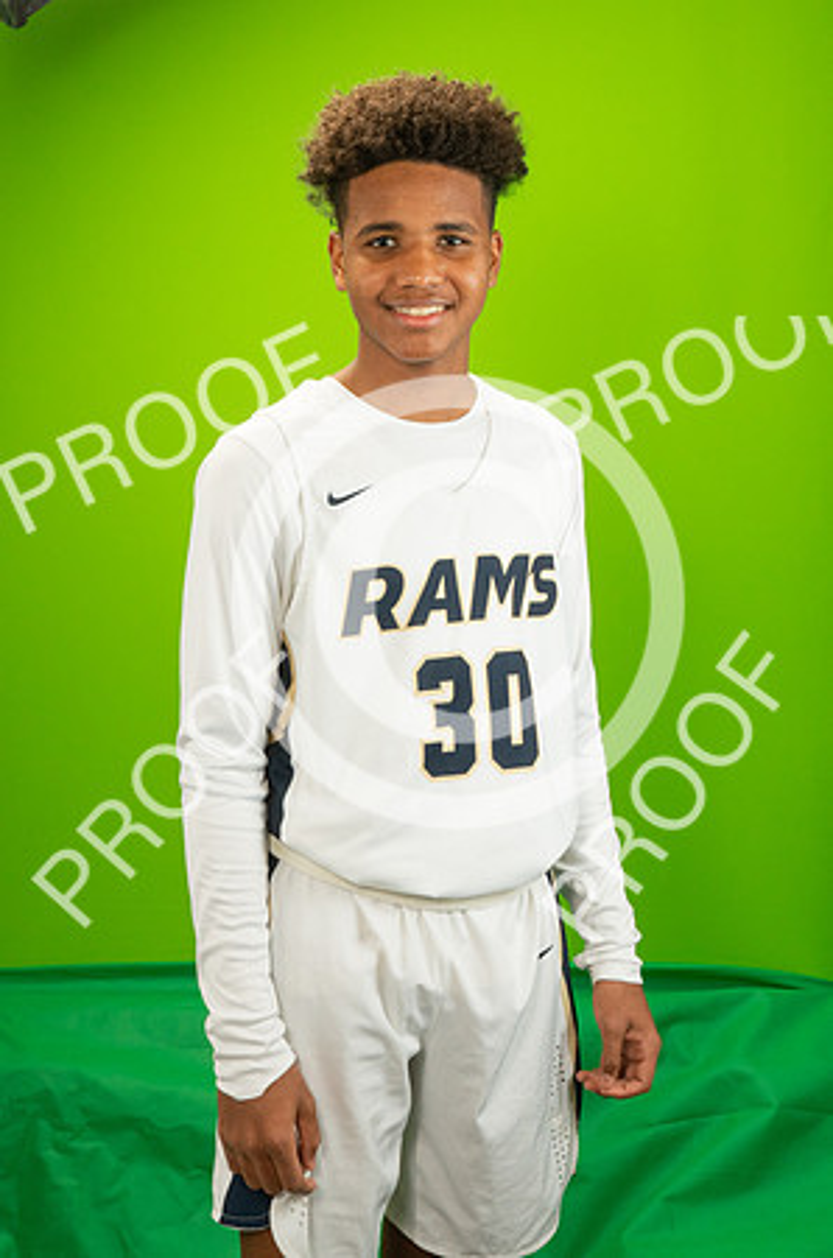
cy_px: 491
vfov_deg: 37.2
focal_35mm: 53
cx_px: 356
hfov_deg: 25.2
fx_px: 1858
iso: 800
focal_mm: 28
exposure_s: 1/60
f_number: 20
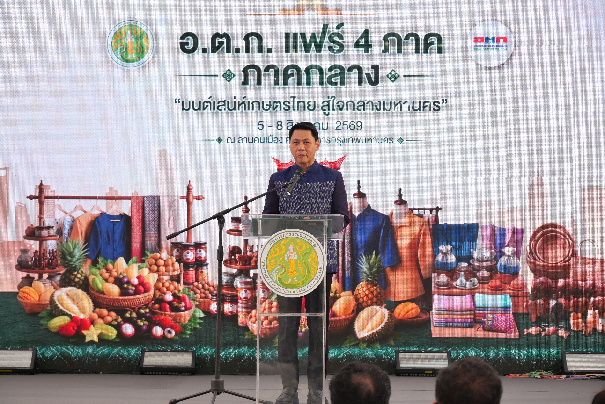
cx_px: 302
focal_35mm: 124
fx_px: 2085
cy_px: 202
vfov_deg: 11.1
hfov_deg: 16.5
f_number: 5.6
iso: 250
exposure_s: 1/100
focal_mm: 60
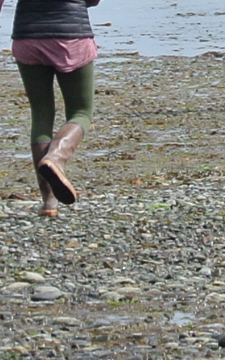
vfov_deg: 2.9
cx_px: 1021
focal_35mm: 724
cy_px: -253
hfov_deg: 1.8
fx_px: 7107
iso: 100
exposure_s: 1/640
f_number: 4.5
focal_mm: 37.3
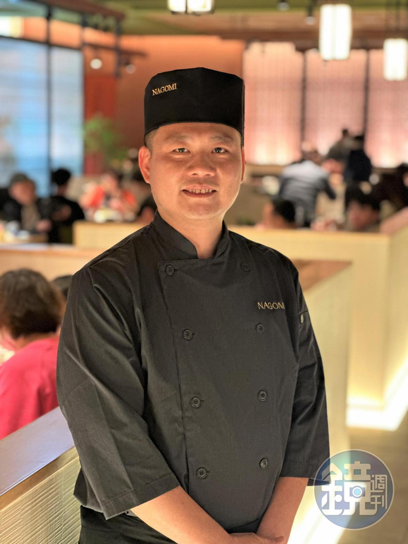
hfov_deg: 19.1
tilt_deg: -6.8
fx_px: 1210
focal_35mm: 77
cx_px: 204
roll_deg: -0.9
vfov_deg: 25.3
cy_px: 272
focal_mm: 9
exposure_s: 1/15
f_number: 2.8
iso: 640
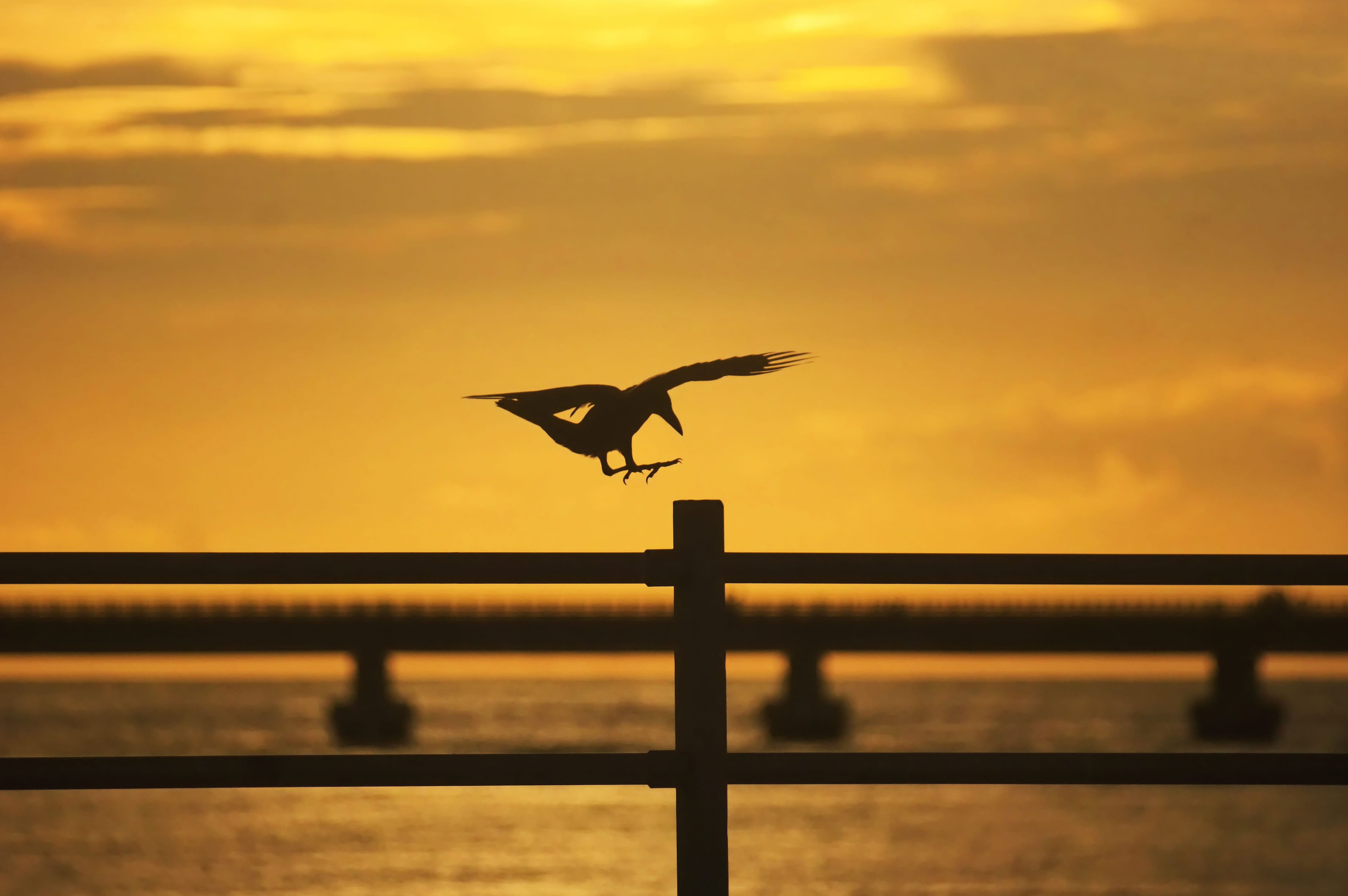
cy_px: 448
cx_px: 668
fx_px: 12125
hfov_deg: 6.4
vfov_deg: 4.2
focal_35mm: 324
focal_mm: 210
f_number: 5.6
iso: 200
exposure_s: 1/4000
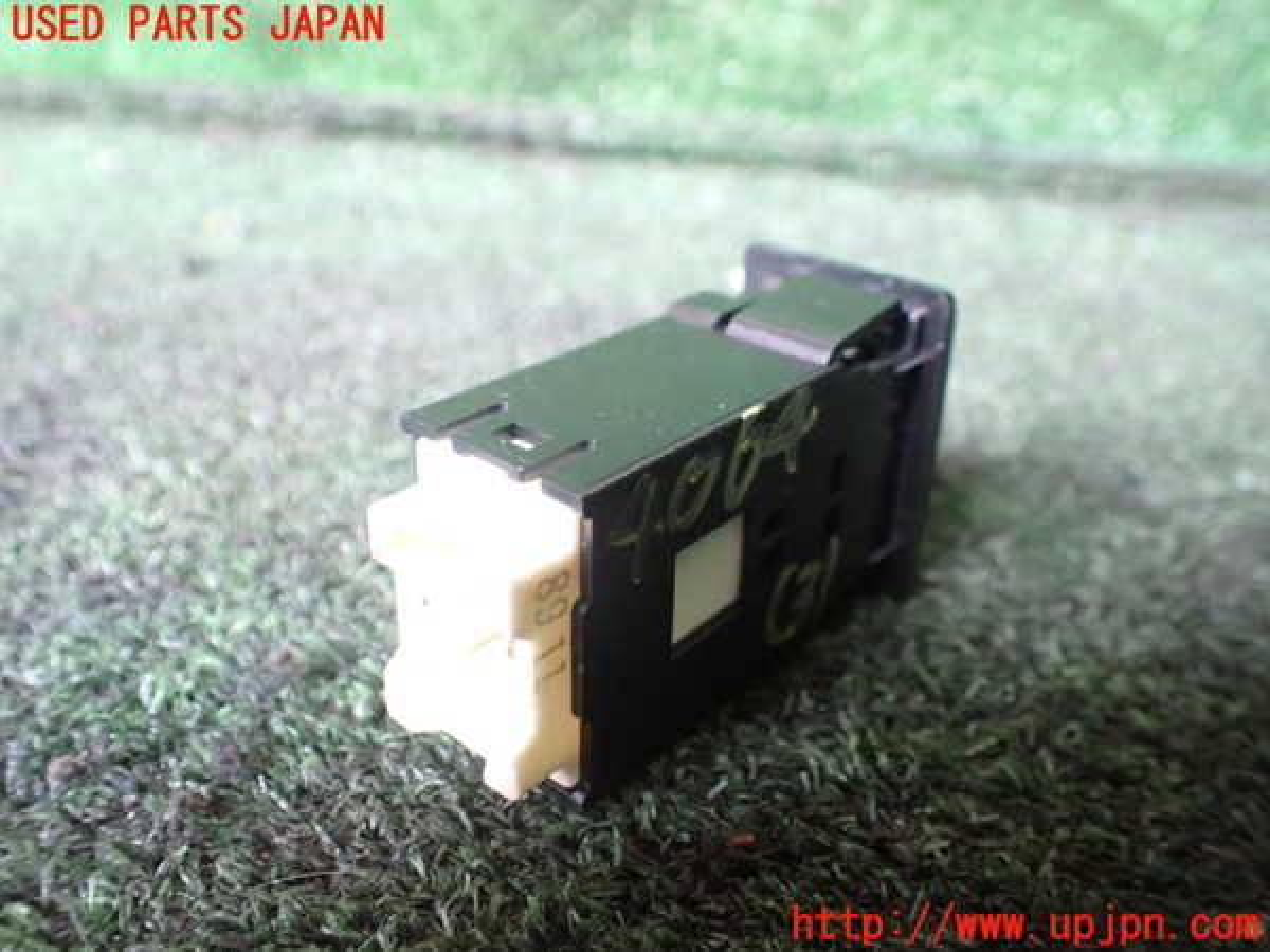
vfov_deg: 46.8
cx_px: 635
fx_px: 1101
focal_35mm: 30
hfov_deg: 60.0
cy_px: 476
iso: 1250
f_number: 2.3
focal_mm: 5.4
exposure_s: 1/30
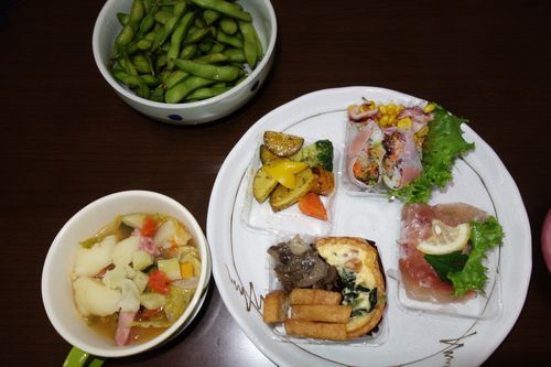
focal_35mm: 28
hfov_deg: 65.5
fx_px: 428
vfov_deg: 46.4
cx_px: 276
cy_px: 184
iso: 125
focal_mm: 10.4
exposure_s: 1/30
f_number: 1.8
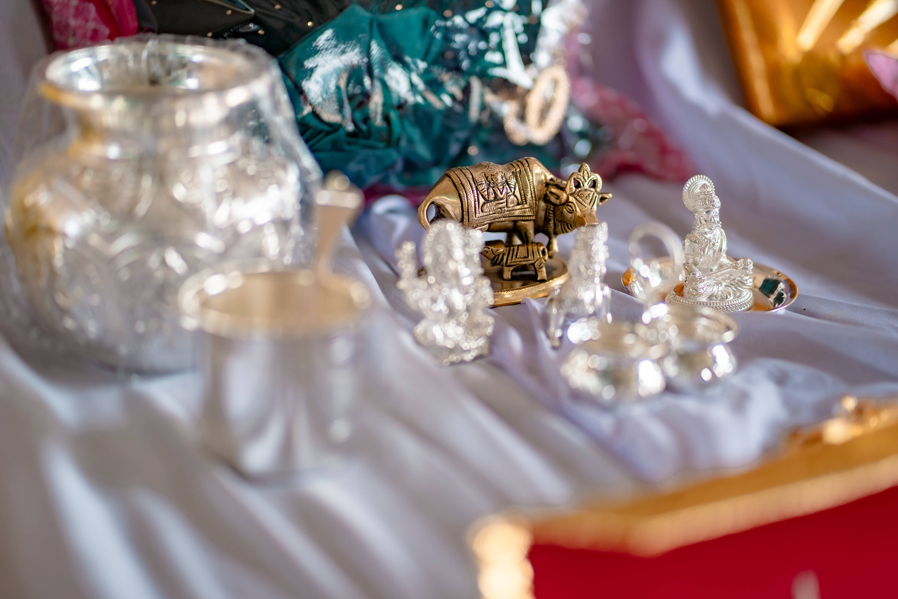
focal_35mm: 85
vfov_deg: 16.1
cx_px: 449
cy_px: 300
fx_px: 2120
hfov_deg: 23.9
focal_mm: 85
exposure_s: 1/400
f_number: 1.8
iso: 100
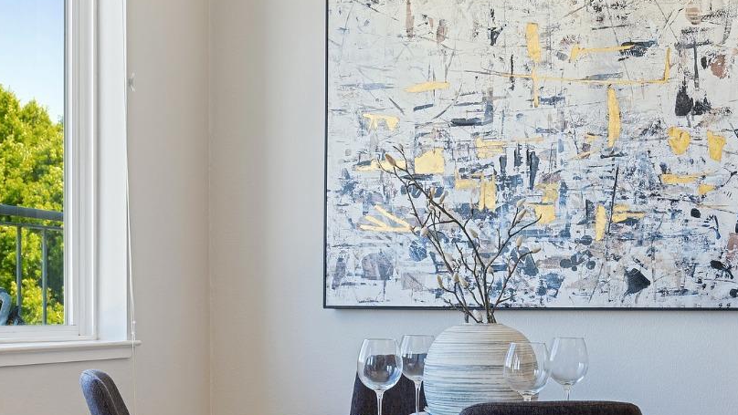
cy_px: 314
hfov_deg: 30.9
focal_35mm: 68
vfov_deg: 17.6
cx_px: 427
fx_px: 1331
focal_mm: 35
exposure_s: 1/10
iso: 200
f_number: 8
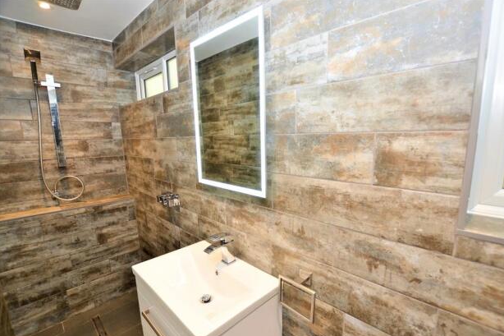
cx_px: 268
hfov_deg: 96.6
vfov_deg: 73.7
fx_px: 224
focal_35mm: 16
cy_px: 176
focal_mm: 10
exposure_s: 1/60
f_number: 4
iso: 220
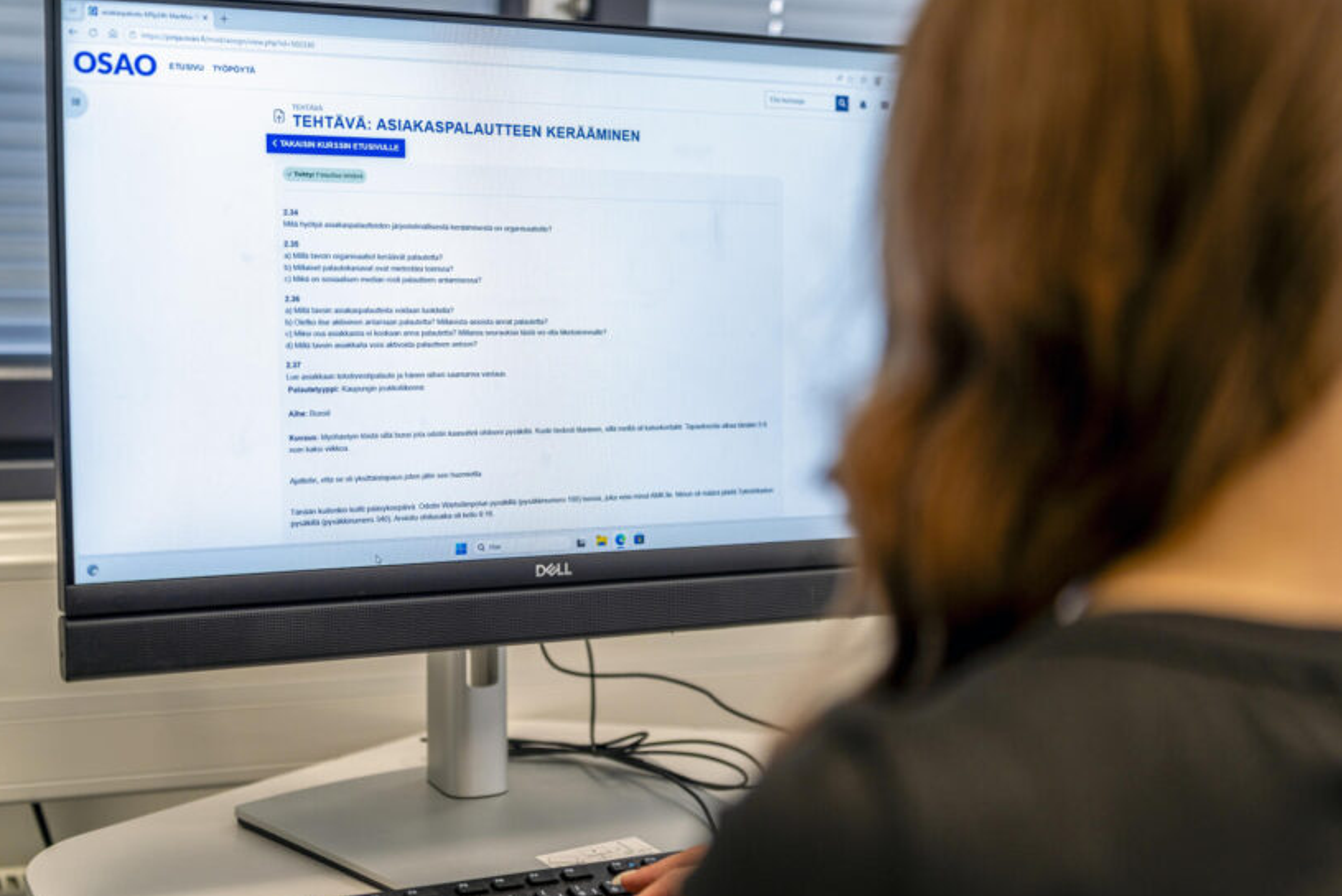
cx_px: 772
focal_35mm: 54
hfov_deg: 36.8
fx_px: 2014
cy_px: 482
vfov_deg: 25.1
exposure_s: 1/160
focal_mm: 43
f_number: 2.2
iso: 160
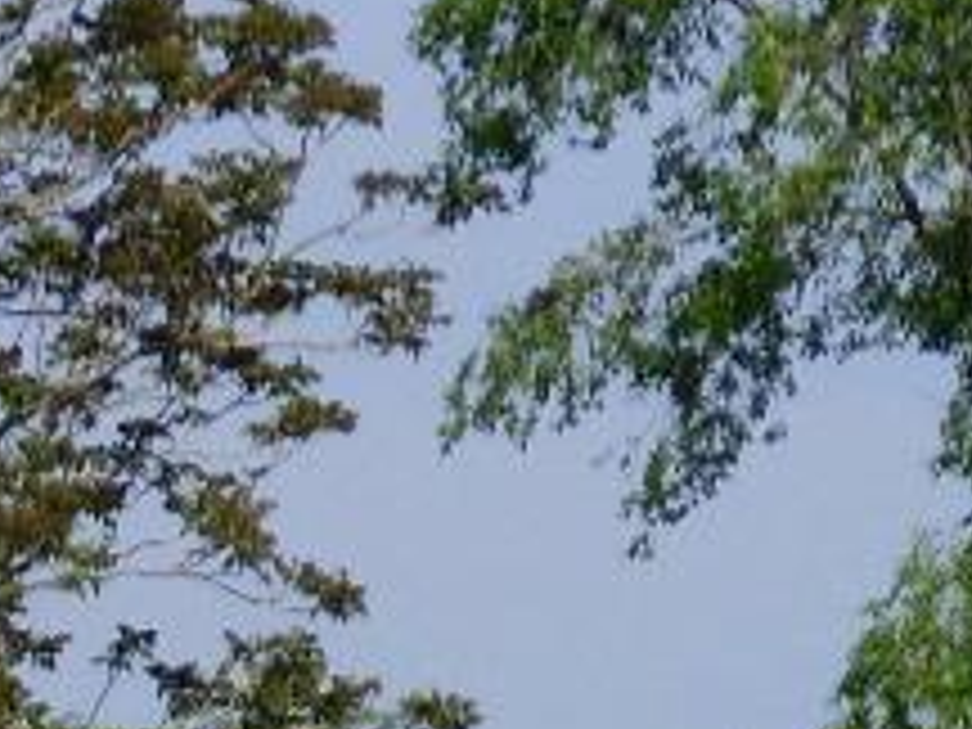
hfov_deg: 4.5
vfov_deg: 3.3
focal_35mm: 440
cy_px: 1570
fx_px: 12355
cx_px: -360
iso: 100
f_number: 4.2
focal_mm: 11.21
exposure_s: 1/1000
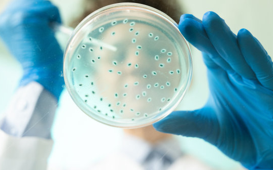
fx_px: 431
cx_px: 134
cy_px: 70
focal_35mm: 58
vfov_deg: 22.3
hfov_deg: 35.1
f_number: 3.5
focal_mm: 50
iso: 640
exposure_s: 1/200
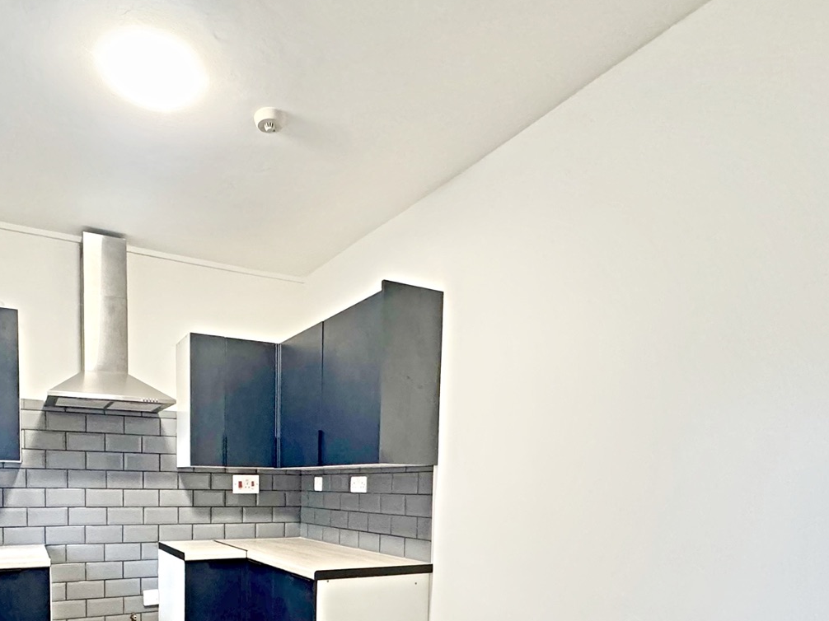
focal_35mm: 24
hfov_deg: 70.1
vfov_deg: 52.1
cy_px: 520
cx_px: 294
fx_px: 575
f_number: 2.2
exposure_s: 1/50
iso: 640
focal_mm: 2.22
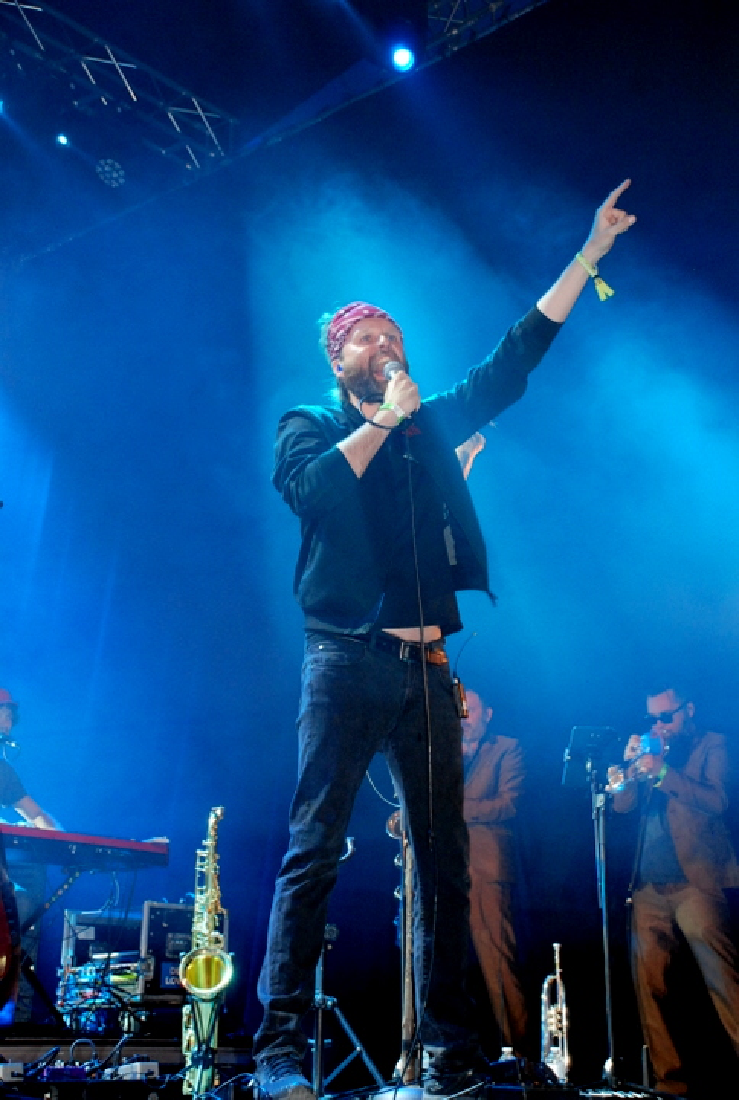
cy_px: 550
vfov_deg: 37.8
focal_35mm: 52
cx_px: 370
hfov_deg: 25.9
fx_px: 1607
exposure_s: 1/60
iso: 1250
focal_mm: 35
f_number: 5.6
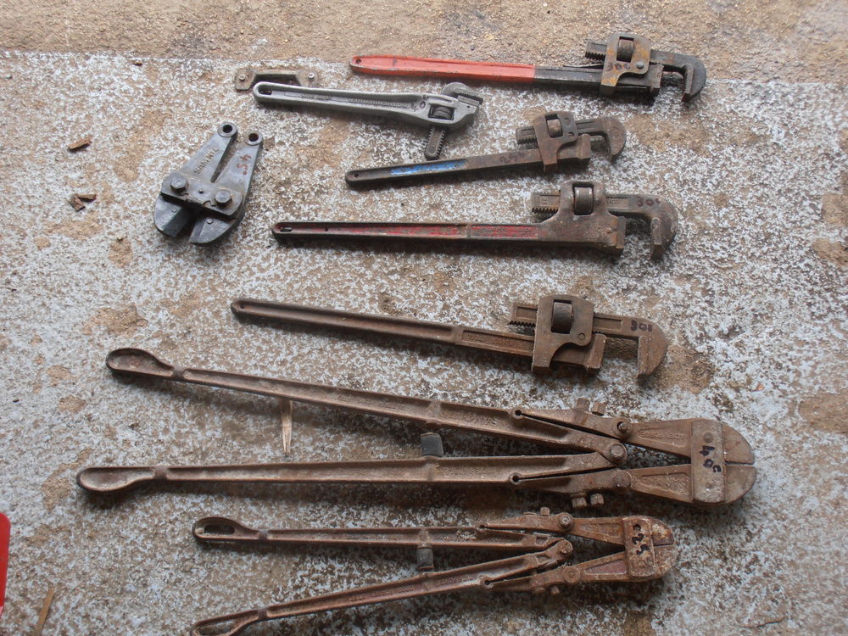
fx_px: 1078
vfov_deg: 32.9
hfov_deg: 42.9
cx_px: 424
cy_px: 318
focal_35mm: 44
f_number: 4.2
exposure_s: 1/40
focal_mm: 7.87
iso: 100
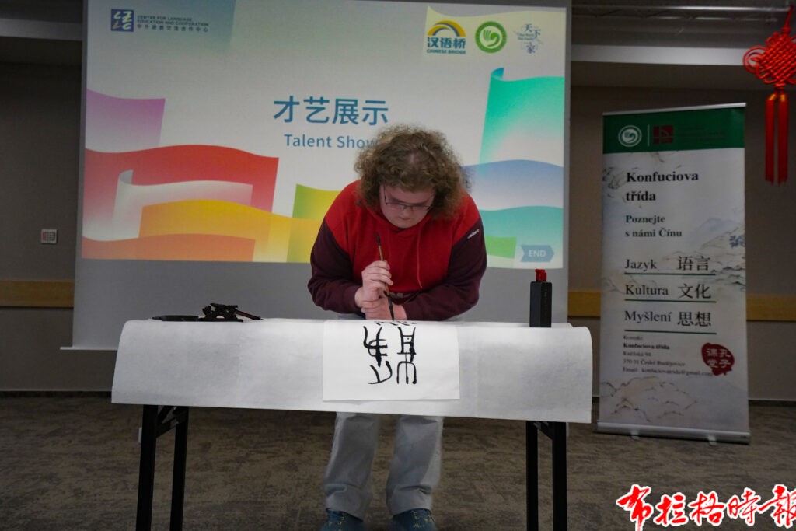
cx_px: 398
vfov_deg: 37.9
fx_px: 774
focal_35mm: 35
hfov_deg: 54.4
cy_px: 266
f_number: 4
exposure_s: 1/2000
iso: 6400
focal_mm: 35
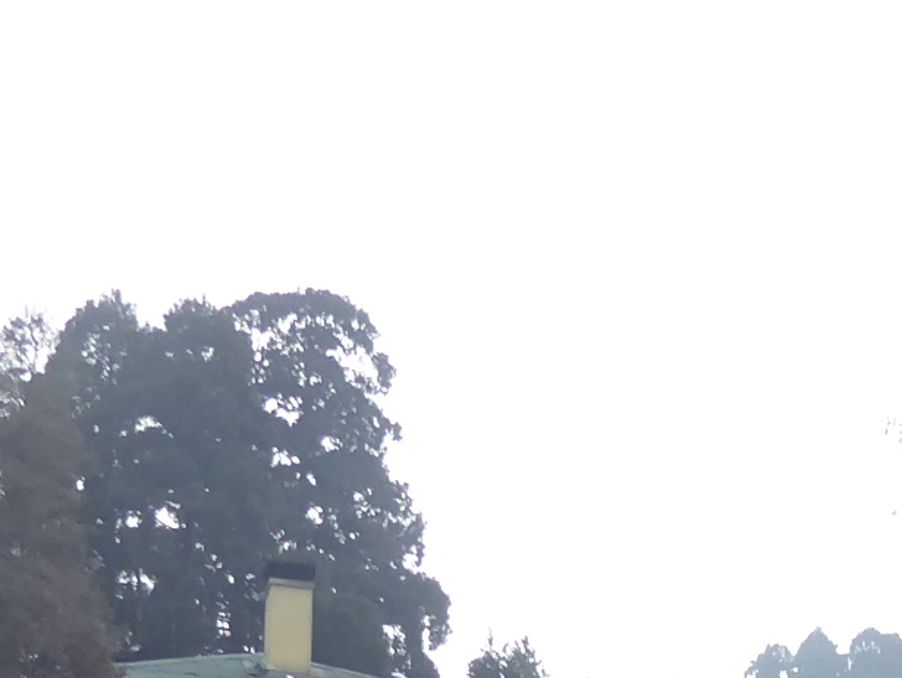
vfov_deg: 12.7
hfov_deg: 18.6
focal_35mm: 104
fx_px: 2712
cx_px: 818
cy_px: 1293
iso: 125
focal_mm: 4.3
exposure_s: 1/60
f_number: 3.3
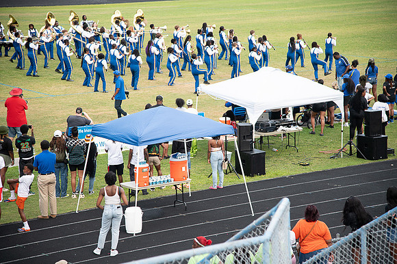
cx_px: 198
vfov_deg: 12.4
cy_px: 132
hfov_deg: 18.6
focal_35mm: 110
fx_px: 1212
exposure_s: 1/200
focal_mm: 110
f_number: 4
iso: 400
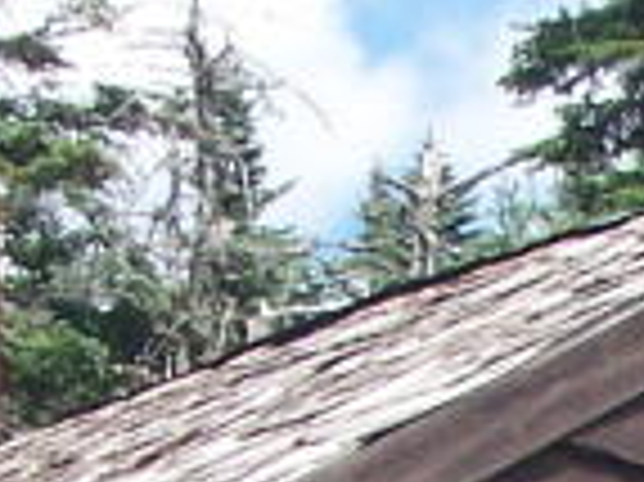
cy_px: 969
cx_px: 1252
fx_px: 5075
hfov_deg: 7.0
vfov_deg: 5.3
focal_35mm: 273
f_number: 5.6
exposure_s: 1/500
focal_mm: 6.3
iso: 200
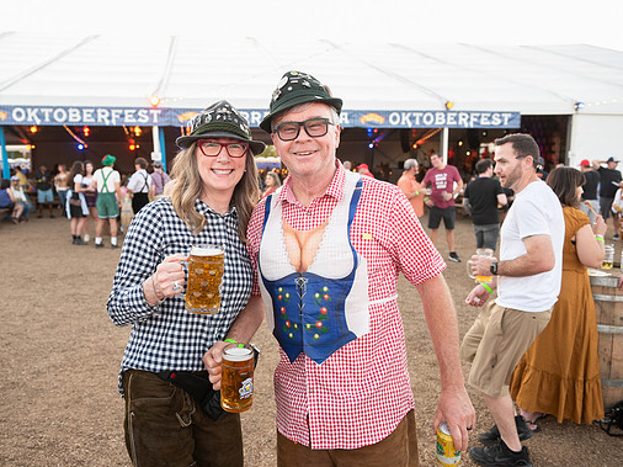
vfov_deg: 44.1
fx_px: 576
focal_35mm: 32
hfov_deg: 56.8
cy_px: 235
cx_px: 288
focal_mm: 29
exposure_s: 1/400
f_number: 4
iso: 640
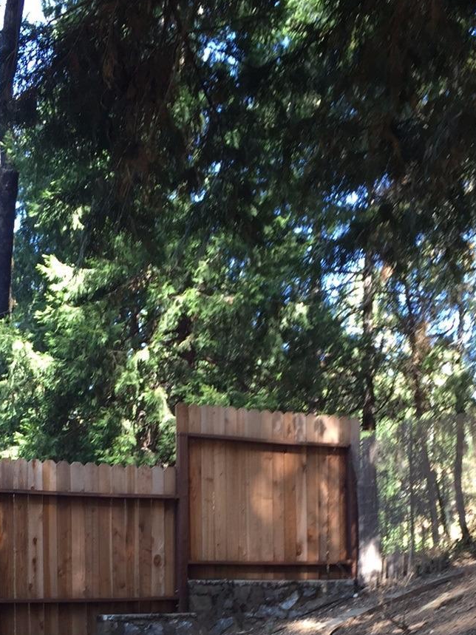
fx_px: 990
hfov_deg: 27.0
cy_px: 585
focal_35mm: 54
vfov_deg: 33.5
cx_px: 191
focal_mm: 4.15
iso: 40
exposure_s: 1/60
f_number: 2.2
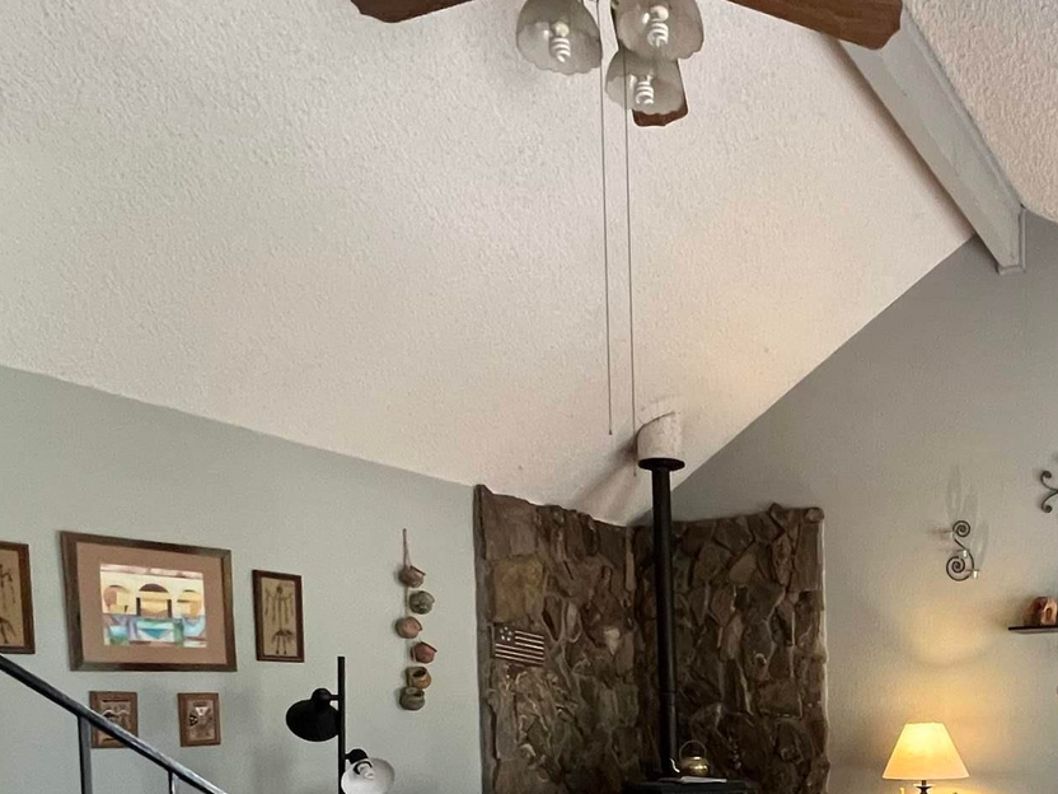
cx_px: 893
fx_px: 978
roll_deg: +0.5
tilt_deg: -3.4
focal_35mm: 32
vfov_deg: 39.9
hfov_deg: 52.0
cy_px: 757
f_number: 1.8
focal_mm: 1.57
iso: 500
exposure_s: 1/60
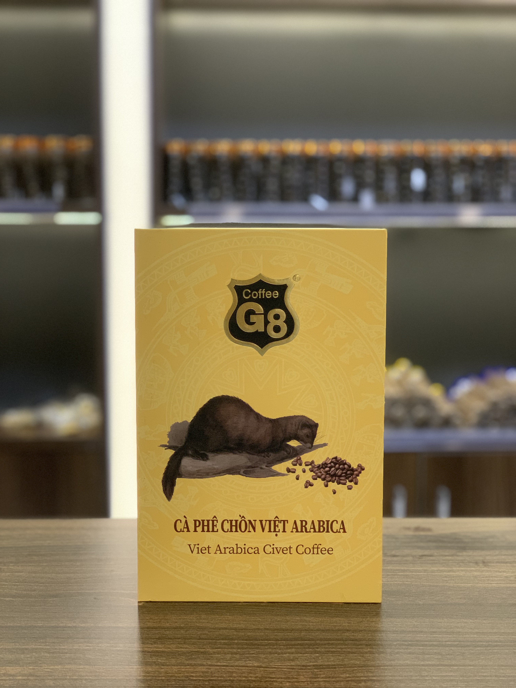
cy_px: 344
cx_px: 258
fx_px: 1034
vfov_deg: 36.8
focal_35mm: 52
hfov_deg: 28.0
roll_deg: +0.2
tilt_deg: -5.4
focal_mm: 6
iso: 250
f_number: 2.4
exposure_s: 1/60
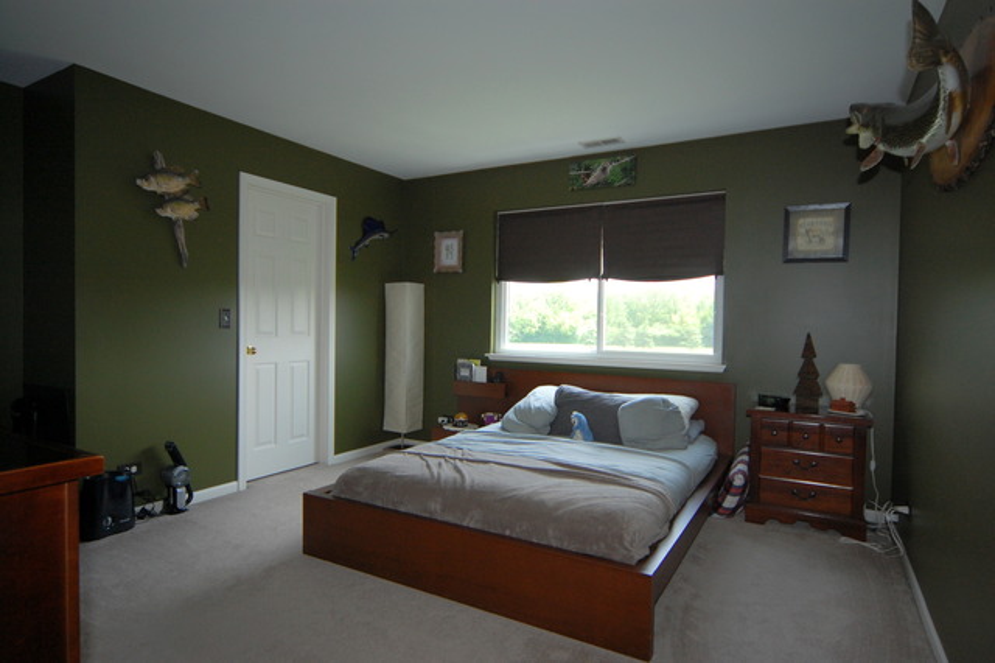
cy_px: 332
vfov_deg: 63.2
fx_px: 539
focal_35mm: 20
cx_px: 498
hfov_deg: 85.5
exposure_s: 1/100
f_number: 5
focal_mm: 13
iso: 400
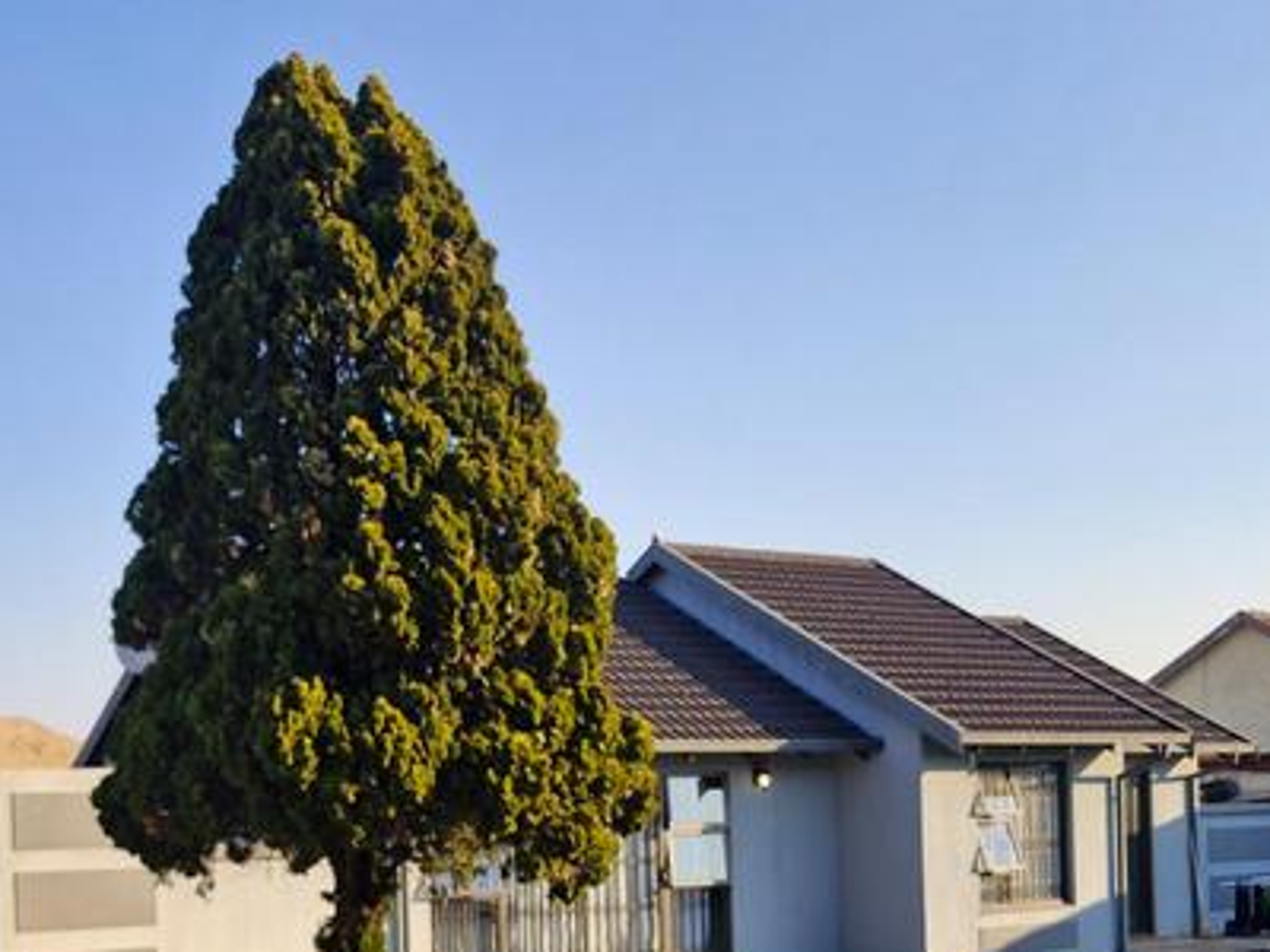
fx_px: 1688
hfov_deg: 40.8
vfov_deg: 30.3
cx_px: 448
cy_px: 835
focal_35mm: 46
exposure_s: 1/461
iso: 50
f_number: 1.8
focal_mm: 5.54
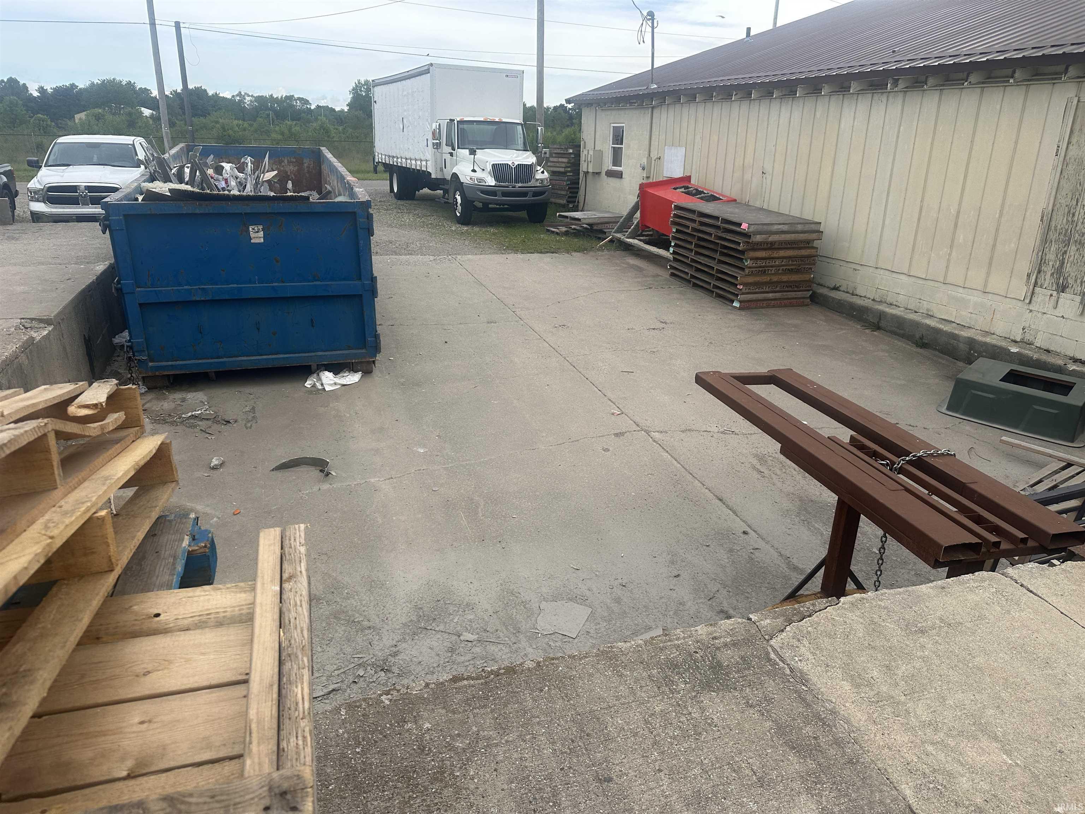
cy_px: 407
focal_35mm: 24
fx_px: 752
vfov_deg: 56.8
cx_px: 542
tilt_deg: -17.8
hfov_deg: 71.6
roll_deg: -0.6
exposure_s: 1/2469
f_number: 1.78
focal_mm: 6.86
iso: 80
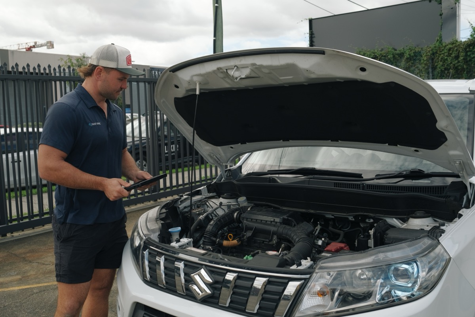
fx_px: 462
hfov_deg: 54.4
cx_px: 238
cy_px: 158
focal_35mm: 35
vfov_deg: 37.9
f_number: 5
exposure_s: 1/640
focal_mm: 23
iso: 160
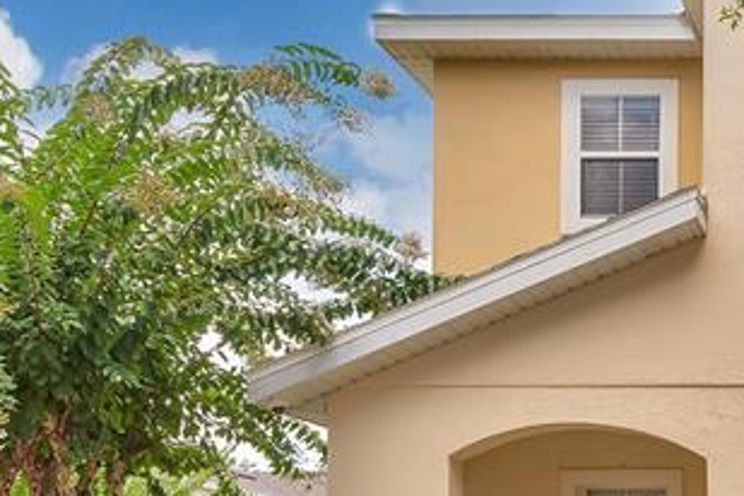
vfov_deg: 24.1
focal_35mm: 53
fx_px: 1095
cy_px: 520
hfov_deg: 29.8
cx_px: 973
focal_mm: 16
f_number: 7.1
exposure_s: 1/100
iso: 100
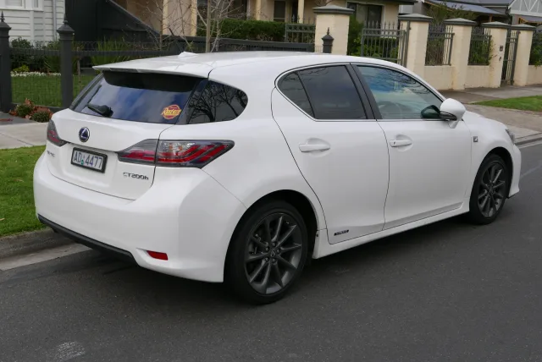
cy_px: 181
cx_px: 271
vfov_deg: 30.6
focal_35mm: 44
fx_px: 663
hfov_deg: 44.5
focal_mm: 19.9
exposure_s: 1/320
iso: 200
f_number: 5.6
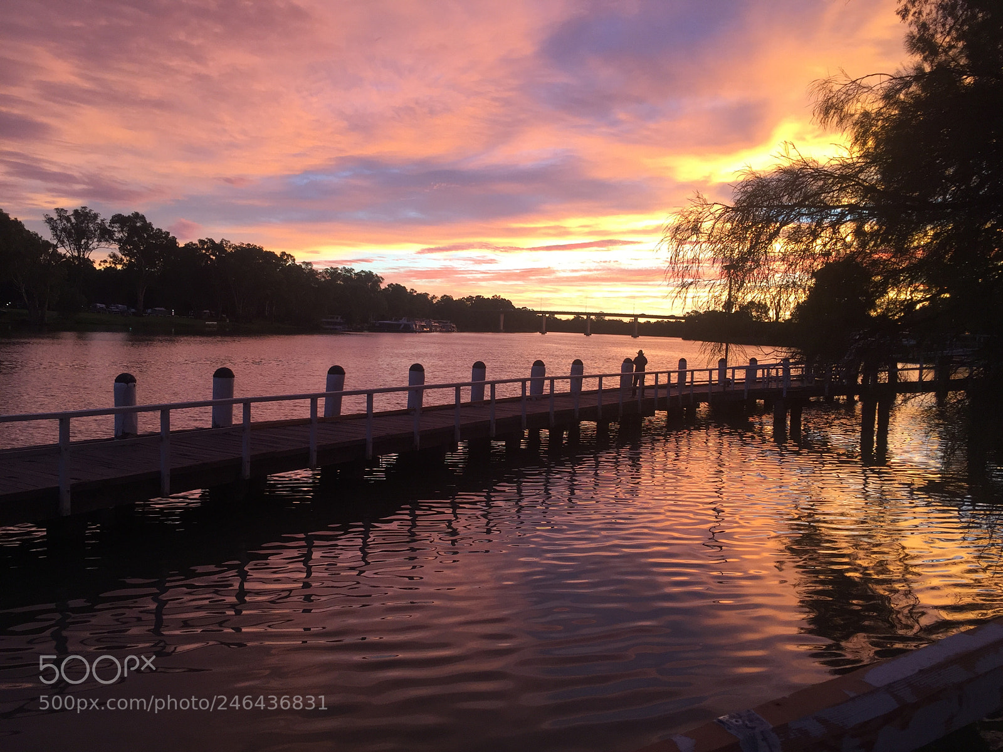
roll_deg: -2.4
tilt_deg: -4.5
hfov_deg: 61.7
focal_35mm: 29
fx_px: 840
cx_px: 502
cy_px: 376
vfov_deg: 48.2
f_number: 2.2
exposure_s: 1/50
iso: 32
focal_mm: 4.15
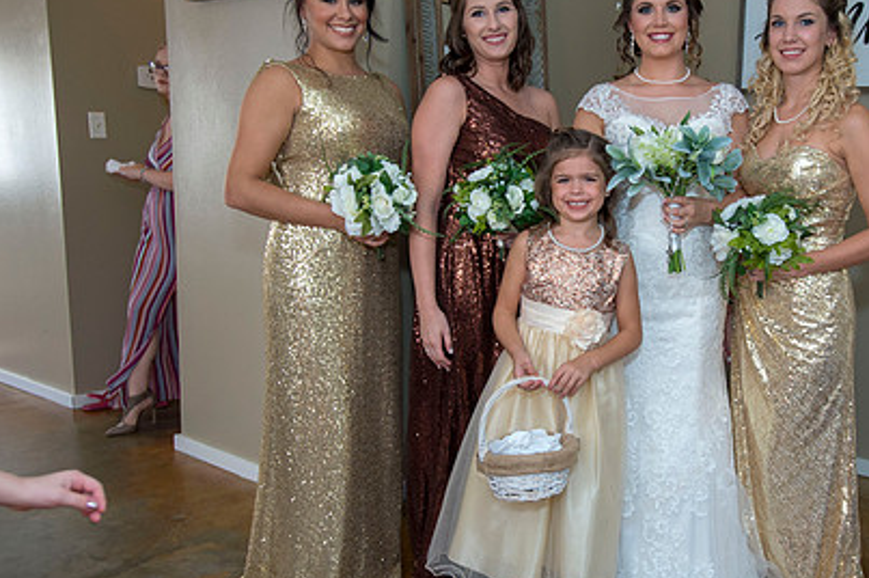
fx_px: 868
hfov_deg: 52.0
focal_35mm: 36
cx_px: 591
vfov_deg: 36.8
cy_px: 298
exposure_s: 1/160
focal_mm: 25
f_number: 3.5
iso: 1250
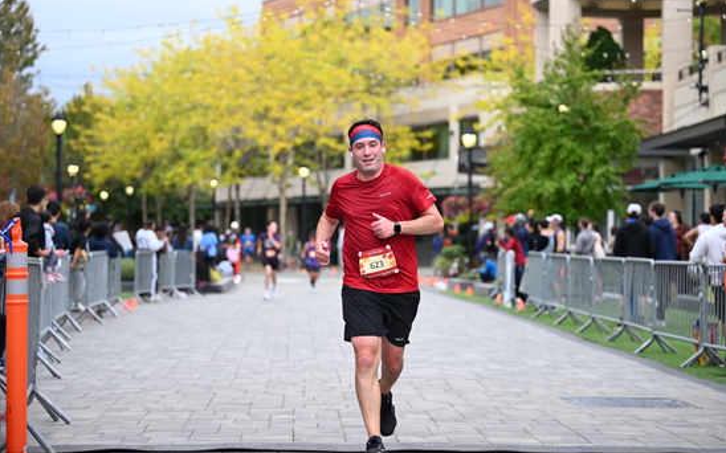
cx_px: 363
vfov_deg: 14.8
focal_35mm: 88
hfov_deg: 23.6
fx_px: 1740
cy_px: 219
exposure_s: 1/2000
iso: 640
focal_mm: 86
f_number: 2.8
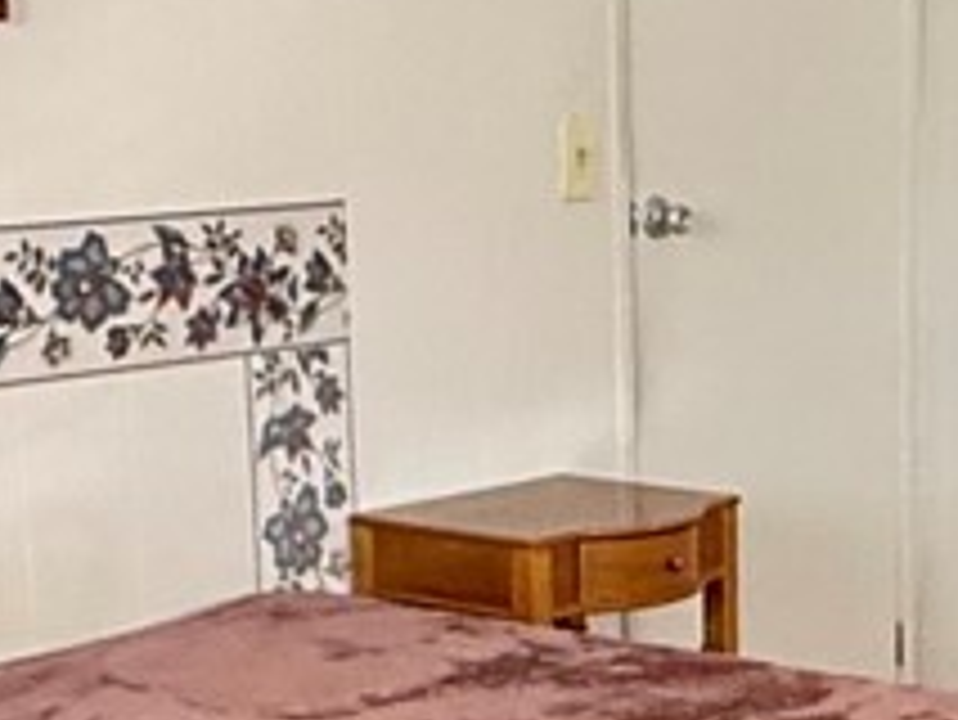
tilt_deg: -12.7
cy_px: 652
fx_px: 2908
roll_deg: -0.2
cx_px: 900
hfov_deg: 18.3
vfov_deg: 14.0
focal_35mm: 105
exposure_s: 1/60
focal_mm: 2.22
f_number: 2.2
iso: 250
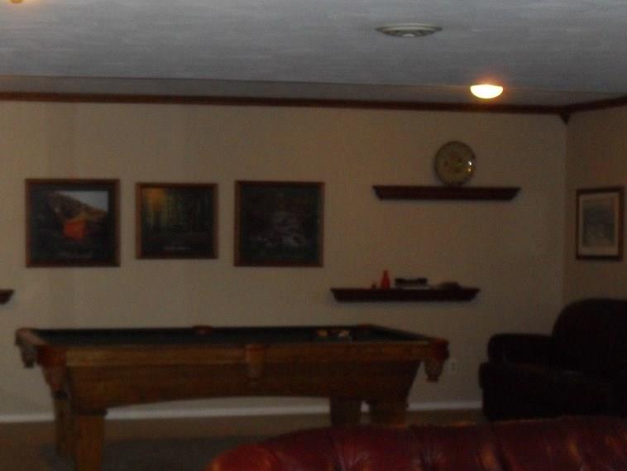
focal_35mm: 77
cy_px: 291
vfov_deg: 19.1
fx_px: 1395
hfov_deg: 25.2
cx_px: 212
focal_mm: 10.1
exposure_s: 1/60
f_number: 4.3
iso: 400
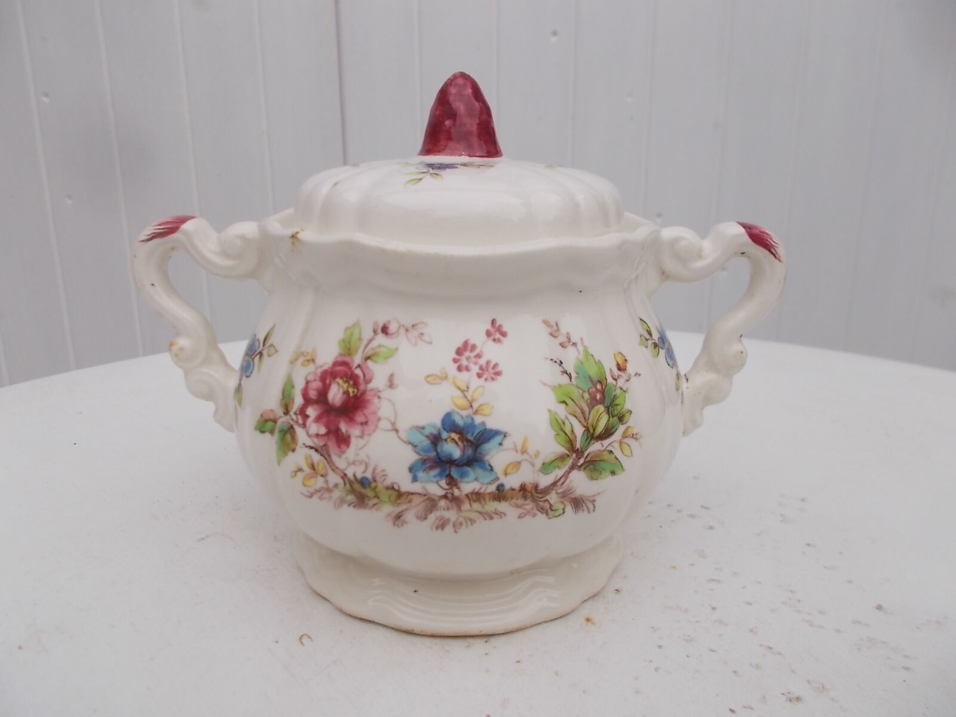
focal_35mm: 26
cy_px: 358
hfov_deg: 67.3
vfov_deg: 53.1
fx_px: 718
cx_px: 478
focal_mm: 4.6
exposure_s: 1/320
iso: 80
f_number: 3.2
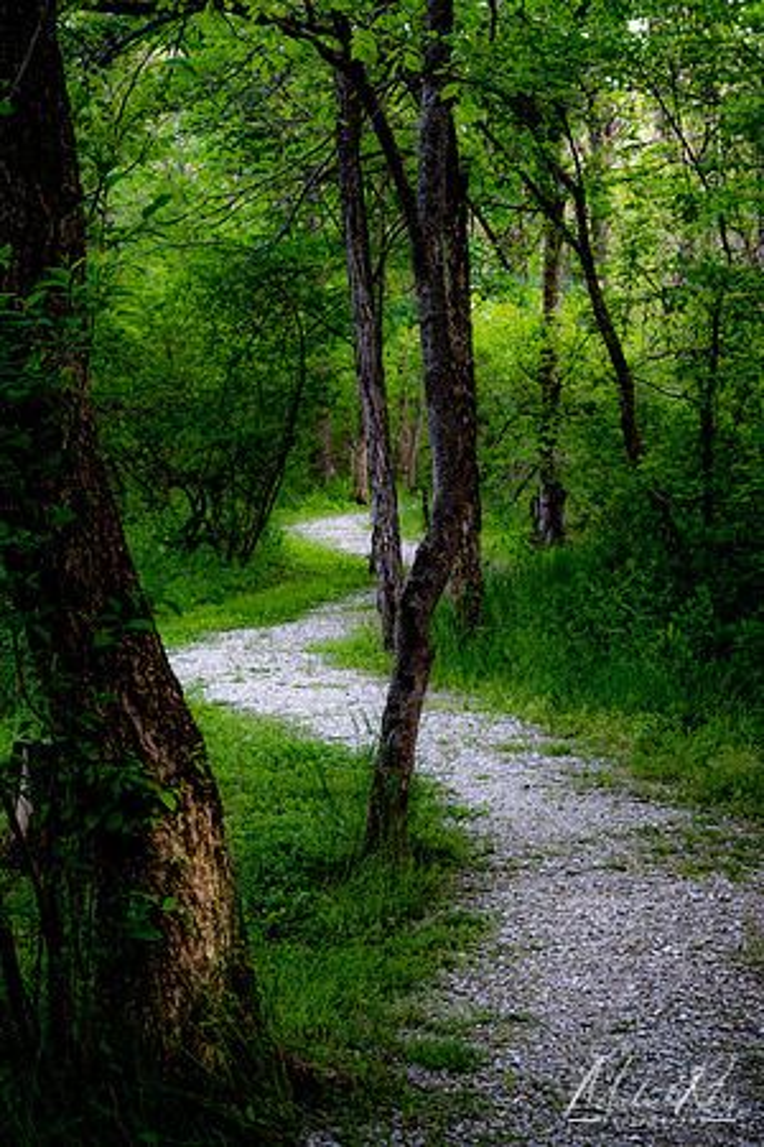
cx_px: 382
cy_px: 574
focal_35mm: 75
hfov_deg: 18.2
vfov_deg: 27.0
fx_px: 2387
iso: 800
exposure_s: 1/30
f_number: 8
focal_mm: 50
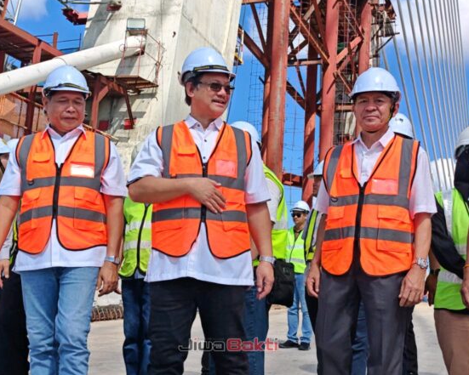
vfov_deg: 29.7
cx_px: 219
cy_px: 187
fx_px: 708
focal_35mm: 51
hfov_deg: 36.6
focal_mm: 6.83
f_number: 2
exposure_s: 1/10000
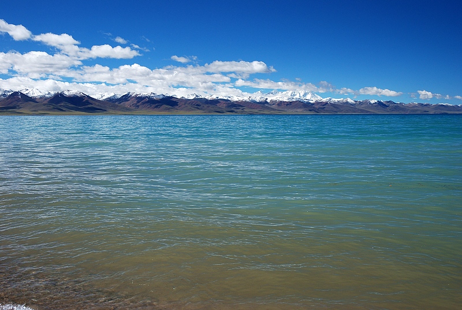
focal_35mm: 44
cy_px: 155
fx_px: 559
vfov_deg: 30.9
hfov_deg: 44.9
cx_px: 231
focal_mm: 29
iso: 200
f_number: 7.1
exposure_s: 1/250
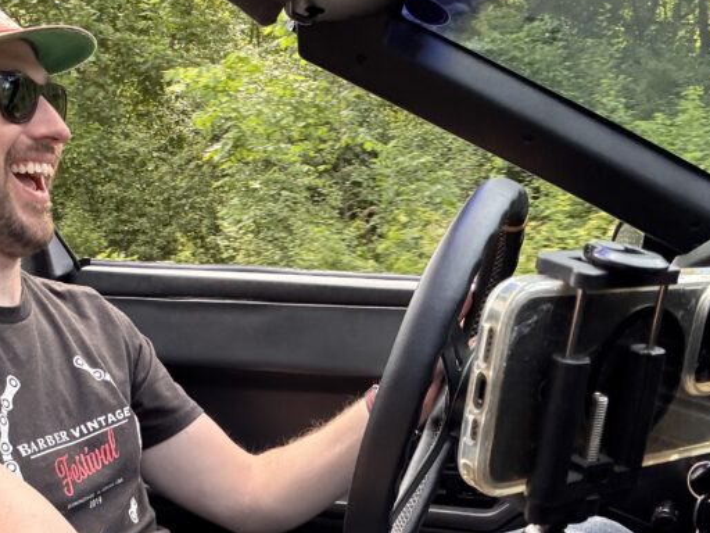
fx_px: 943
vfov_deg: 31.4
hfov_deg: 41.1
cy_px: 323
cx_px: 287
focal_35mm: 46
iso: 32
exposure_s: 1/125
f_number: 1.9
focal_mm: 2.69
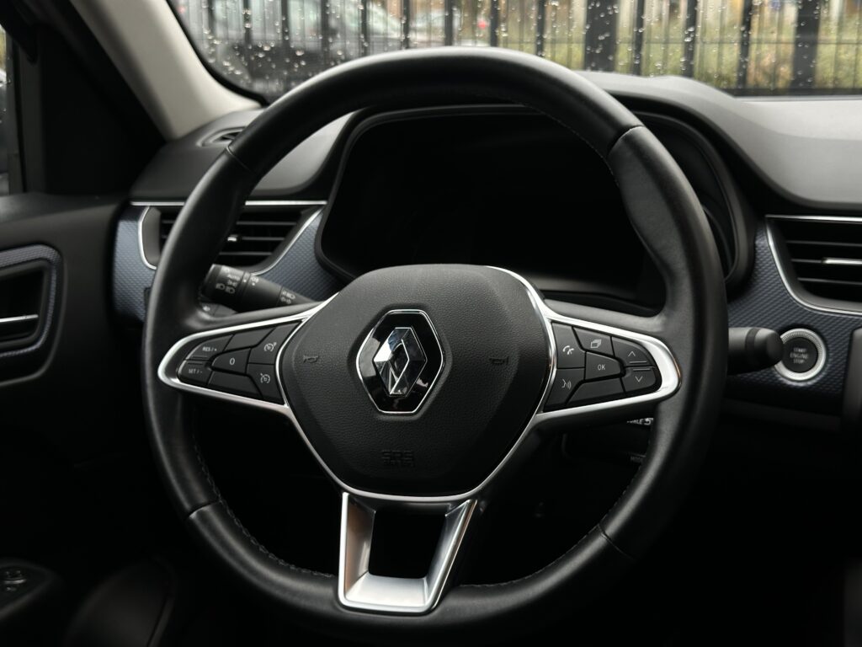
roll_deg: -0.1
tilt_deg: -14.4
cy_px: 324
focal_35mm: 48
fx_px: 1195
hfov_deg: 39.7
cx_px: 431
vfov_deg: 30.3
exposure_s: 1/121
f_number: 1.78
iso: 80
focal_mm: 6.86
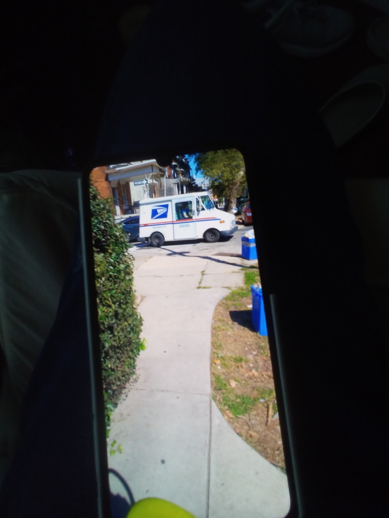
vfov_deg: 69.4
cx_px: 194
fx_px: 375
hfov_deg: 54.9
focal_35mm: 25
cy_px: 259
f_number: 2.4
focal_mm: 2.05
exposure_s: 1/40
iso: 123
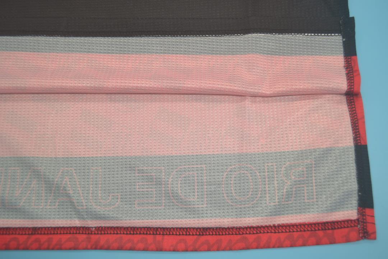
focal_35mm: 33
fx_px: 356
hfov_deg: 57.2
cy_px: 130
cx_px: 194
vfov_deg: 40.0
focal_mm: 22
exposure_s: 1/100
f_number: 4
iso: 200
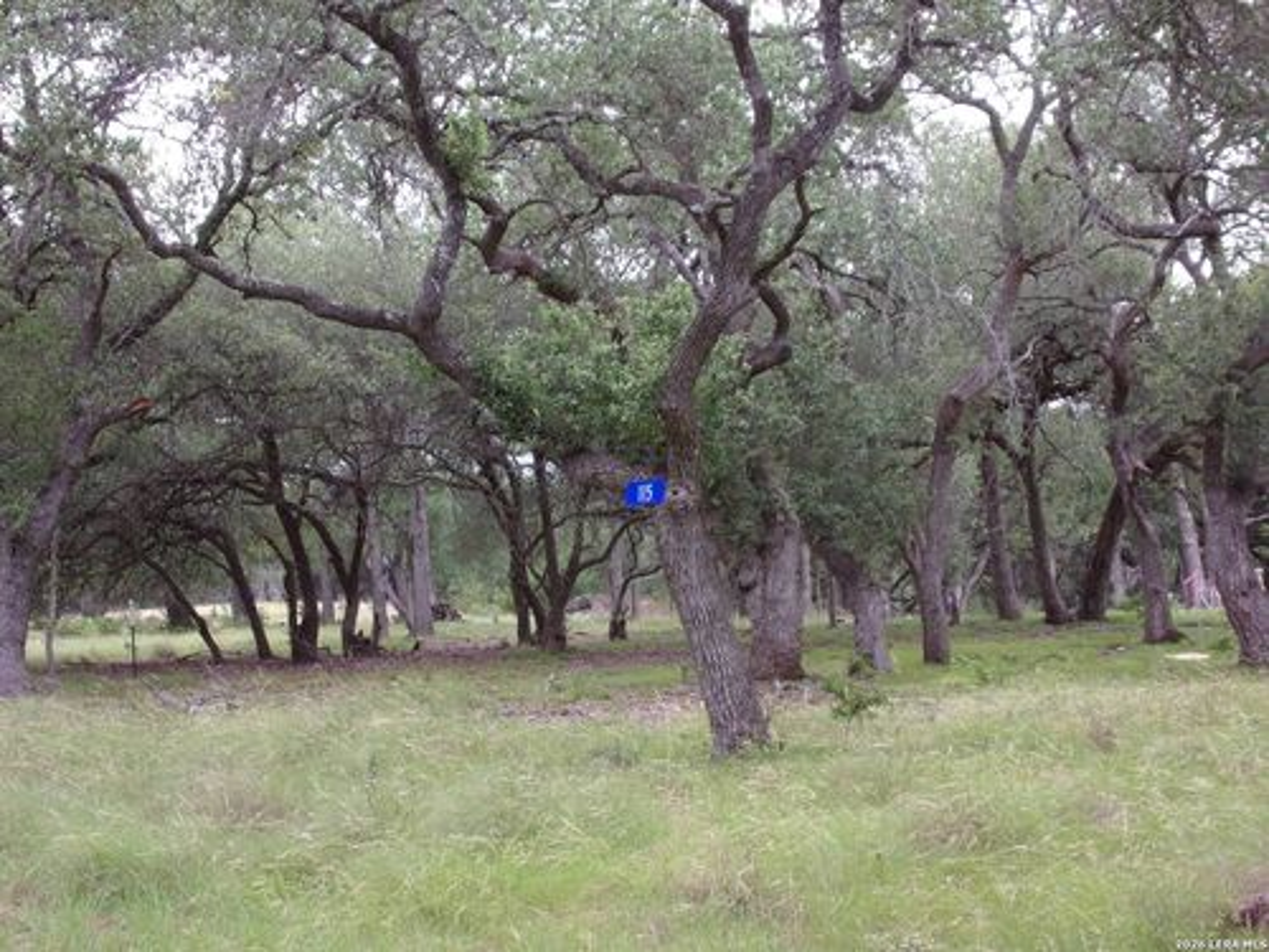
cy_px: 476
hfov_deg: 35.5
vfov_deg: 27.0
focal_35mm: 54
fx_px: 1980
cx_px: 634
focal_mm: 9.8
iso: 80
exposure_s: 1/105
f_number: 4.3
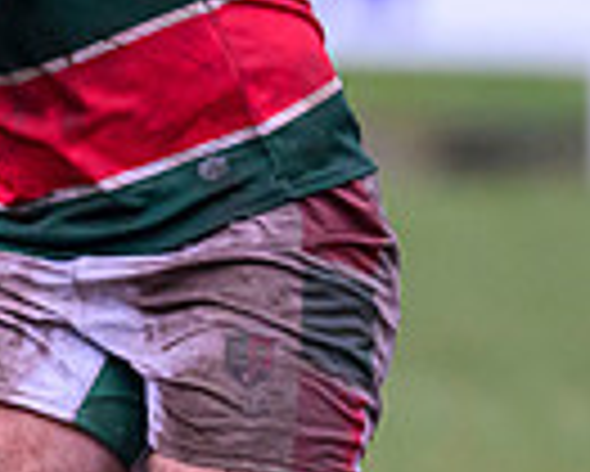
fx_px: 40699
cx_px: -709
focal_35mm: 2329
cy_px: 388
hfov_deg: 0.8
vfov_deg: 0.7
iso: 4000
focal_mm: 400
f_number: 3.5
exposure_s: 1/2000
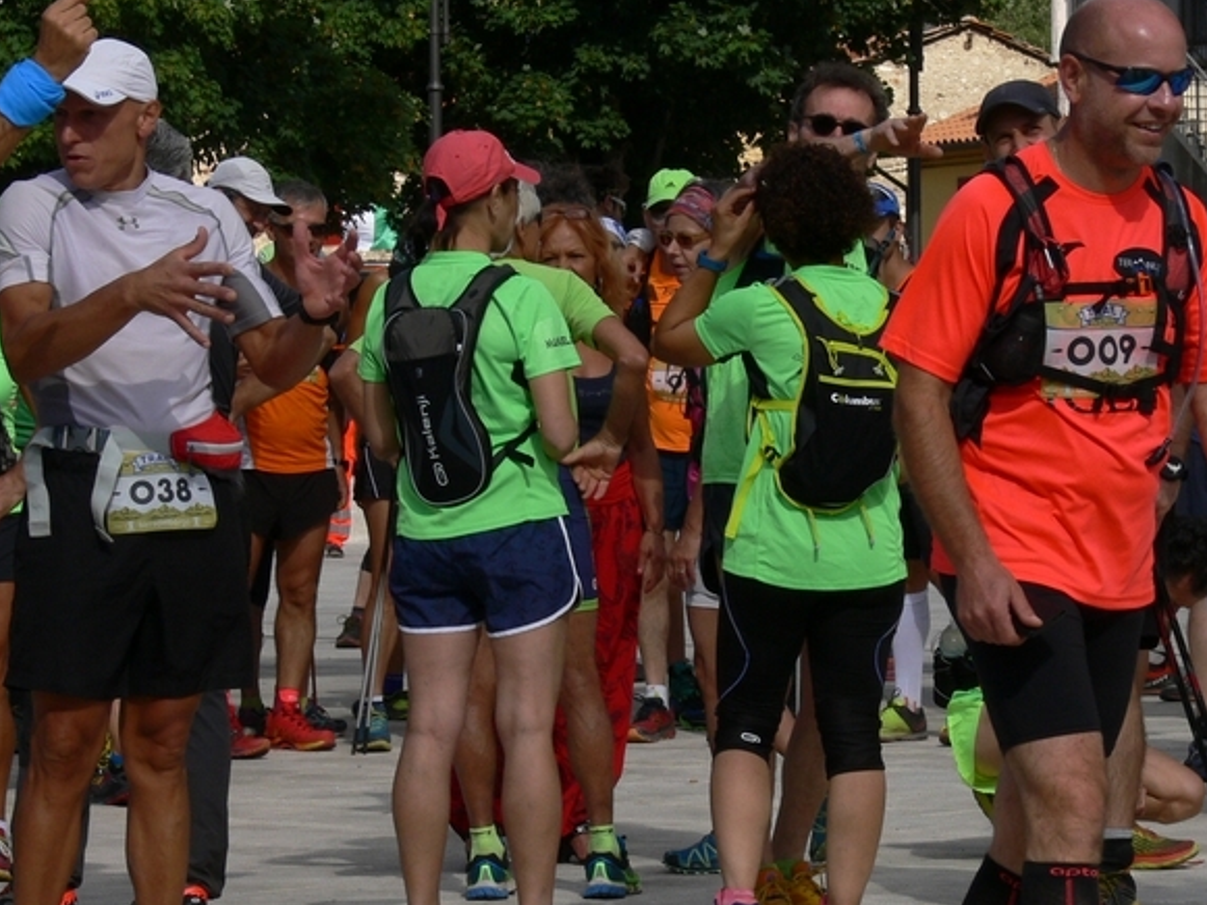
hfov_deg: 9.9
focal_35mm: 199
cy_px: 411
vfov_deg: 7.5
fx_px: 6940
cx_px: 758
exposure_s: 1/400
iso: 80
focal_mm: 23.9
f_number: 5.6
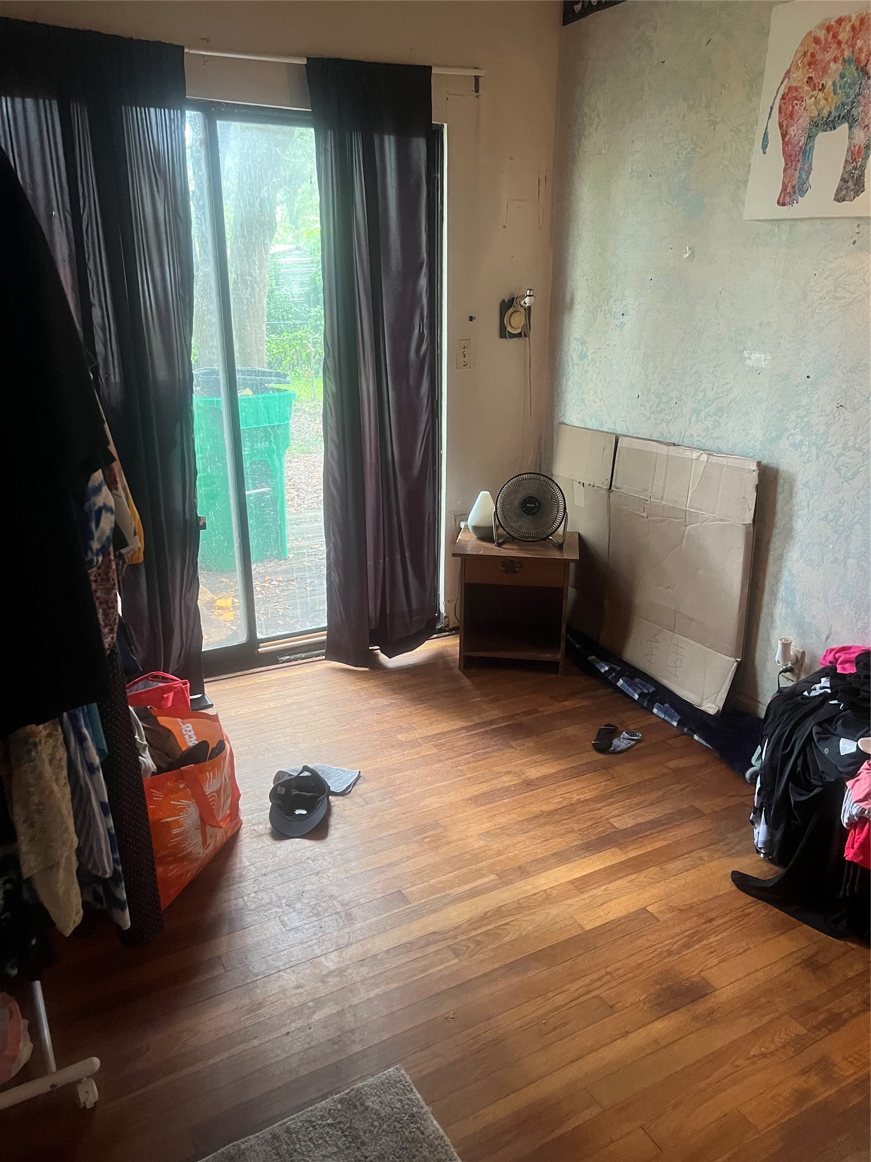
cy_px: 581
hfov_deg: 53.1
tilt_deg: -18.9
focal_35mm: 26
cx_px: 436
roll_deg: +0.4
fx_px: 872
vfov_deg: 67.3
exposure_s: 1/60
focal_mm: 5.7
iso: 400
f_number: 1.5
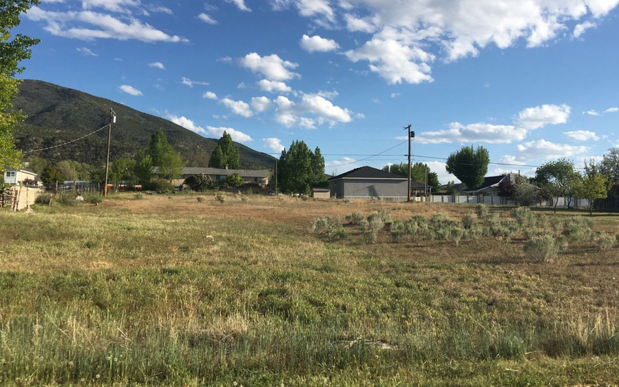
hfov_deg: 55.3
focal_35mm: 35
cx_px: 331
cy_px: 157
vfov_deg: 36.2
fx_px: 590
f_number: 2.2
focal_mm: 4.15
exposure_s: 1/1672
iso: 25
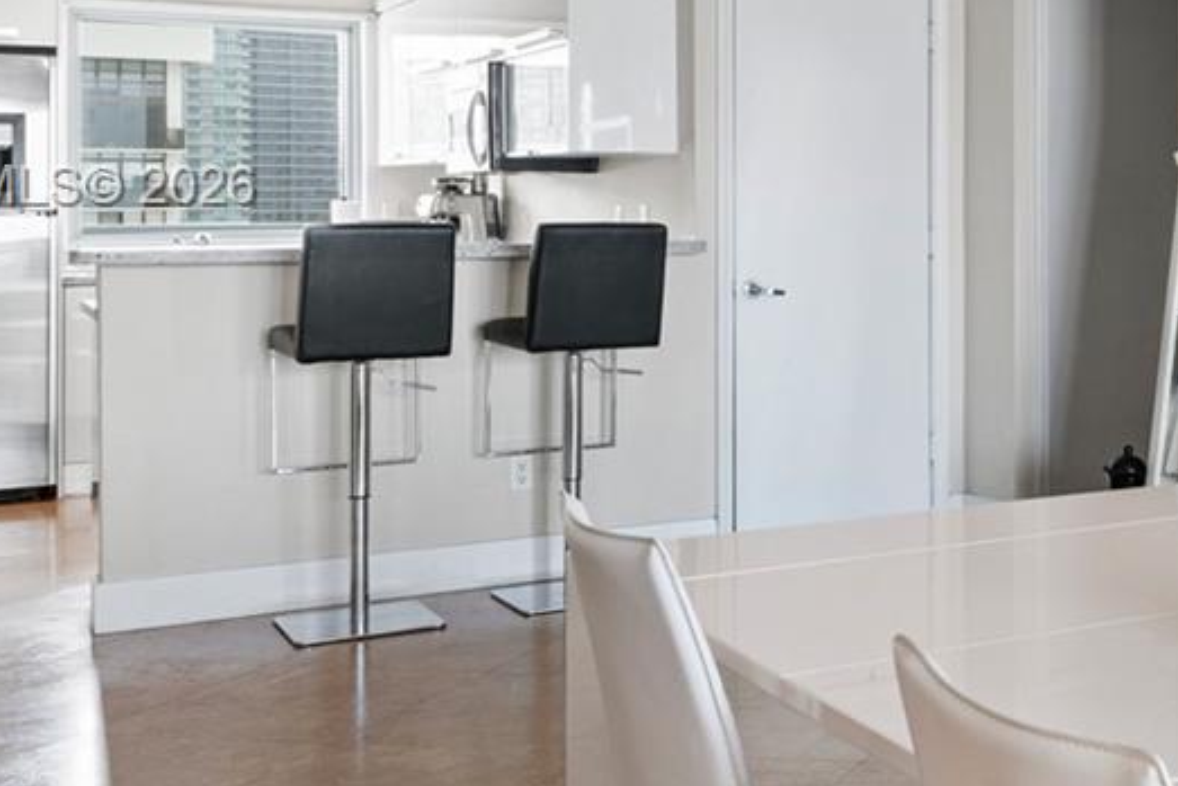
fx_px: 1702
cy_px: 189
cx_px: 1356
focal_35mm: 52
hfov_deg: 32.6
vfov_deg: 25.7
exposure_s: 1/3
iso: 200
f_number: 8
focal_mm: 17
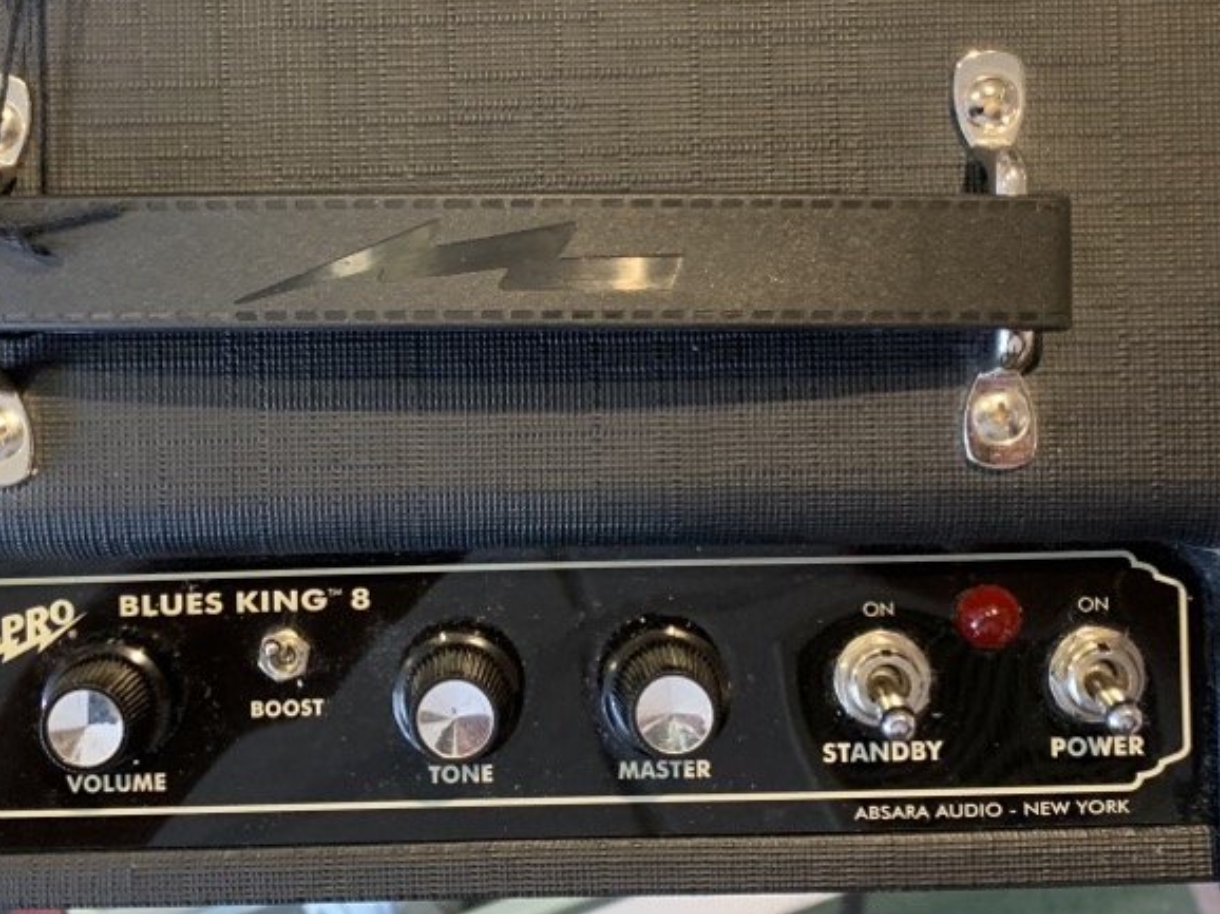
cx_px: 519
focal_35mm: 45
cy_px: 281
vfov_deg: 31.8
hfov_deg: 42.0
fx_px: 1585
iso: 320
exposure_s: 1/40
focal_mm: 4.25
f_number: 1.8
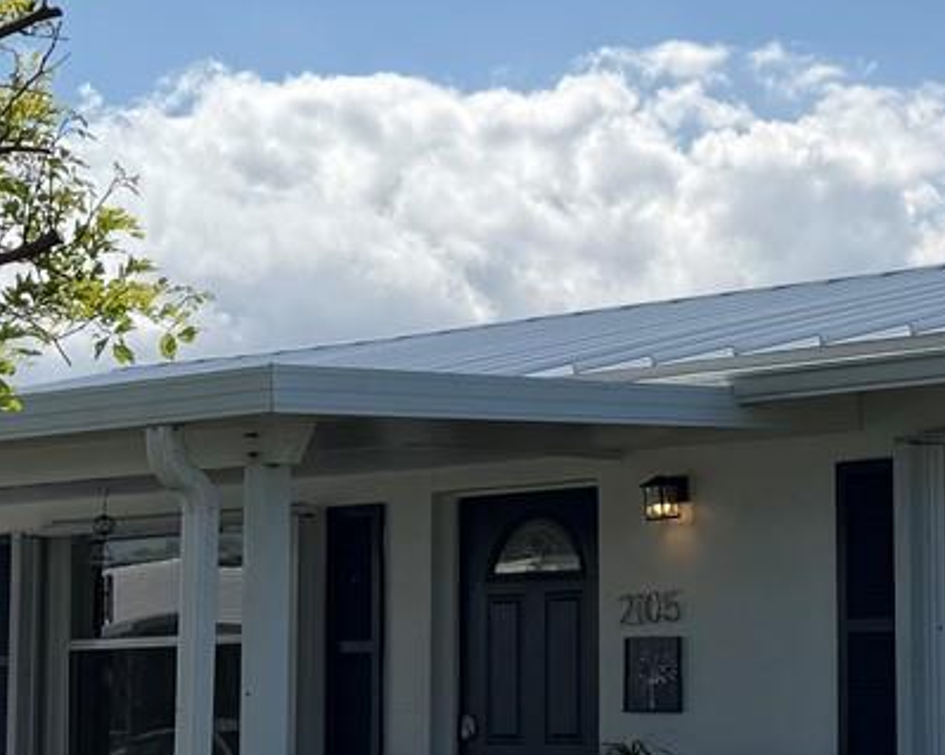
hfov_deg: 19.9
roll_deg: +0.9
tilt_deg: +4.8
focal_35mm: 94
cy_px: 450
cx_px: 905
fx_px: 2628
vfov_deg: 16.3
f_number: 1.78
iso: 80
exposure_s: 1/10309
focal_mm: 6.76
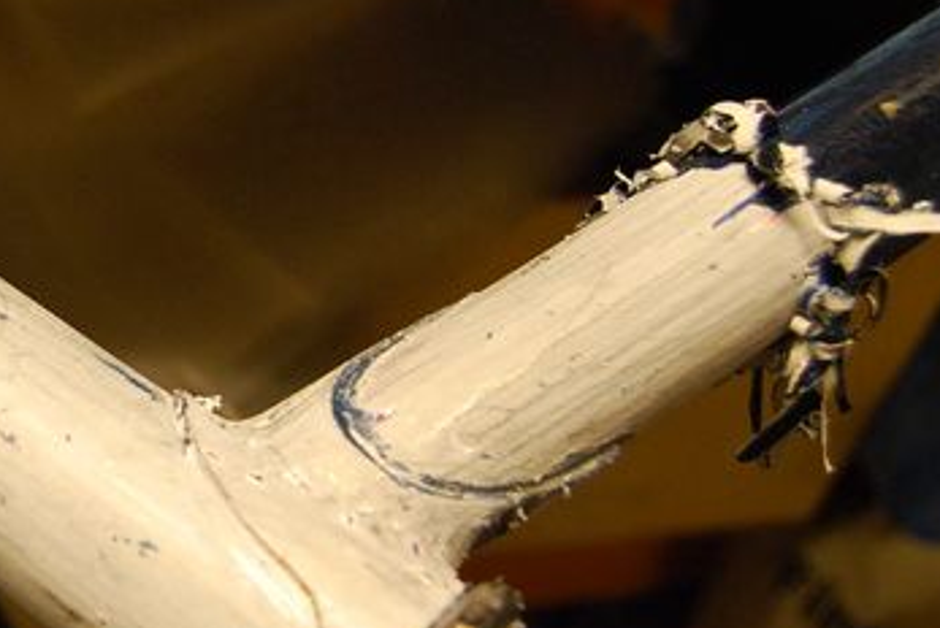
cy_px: 242
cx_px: -28
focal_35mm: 72
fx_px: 1883
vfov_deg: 18.9
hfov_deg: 26.4
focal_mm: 23
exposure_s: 1/30
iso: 800
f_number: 5
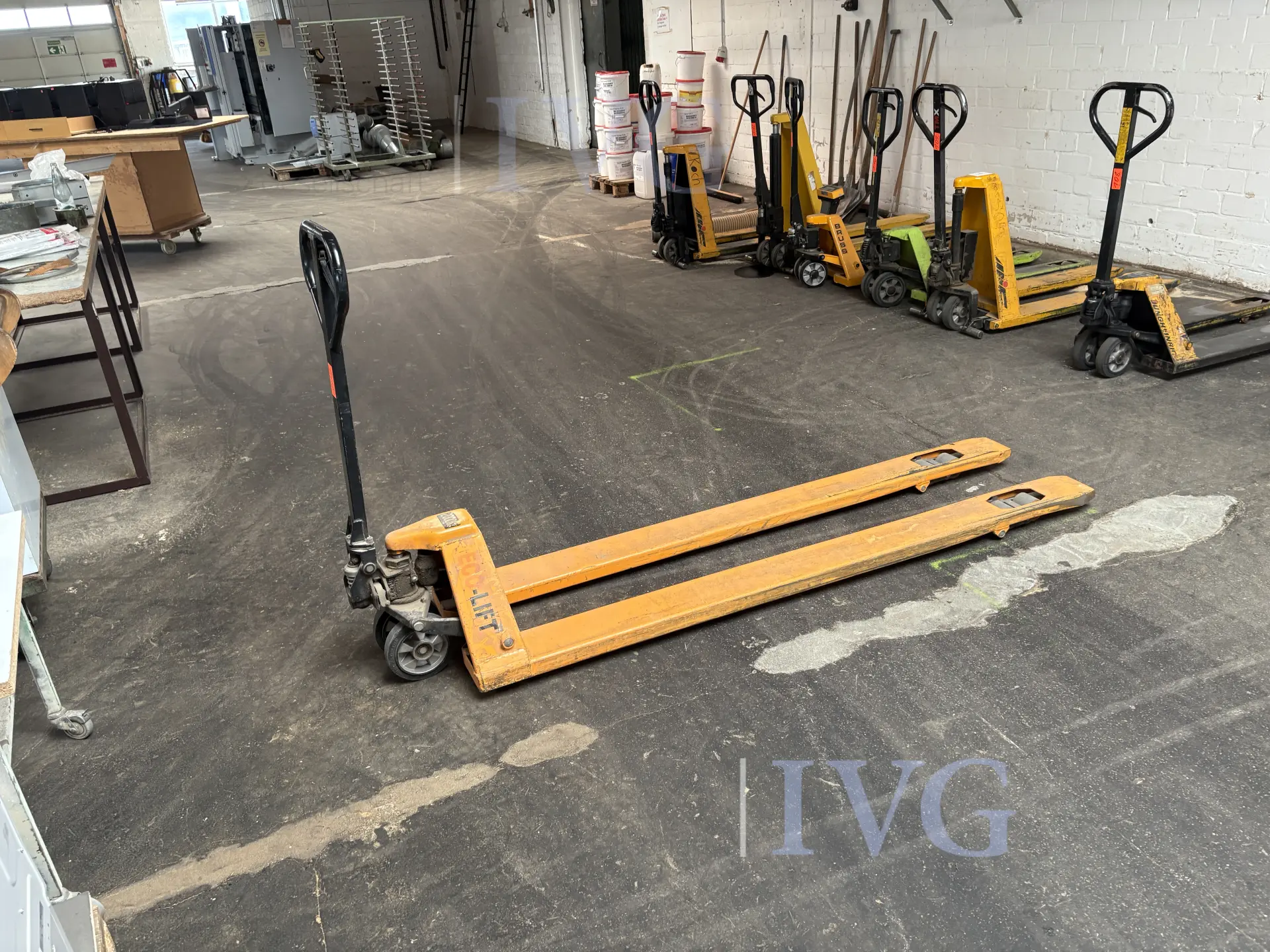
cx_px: 635
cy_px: 476
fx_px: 954
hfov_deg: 67.3
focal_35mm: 26
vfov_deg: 53.1
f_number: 1.6
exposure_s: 1/66
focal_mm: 5.96
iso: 125
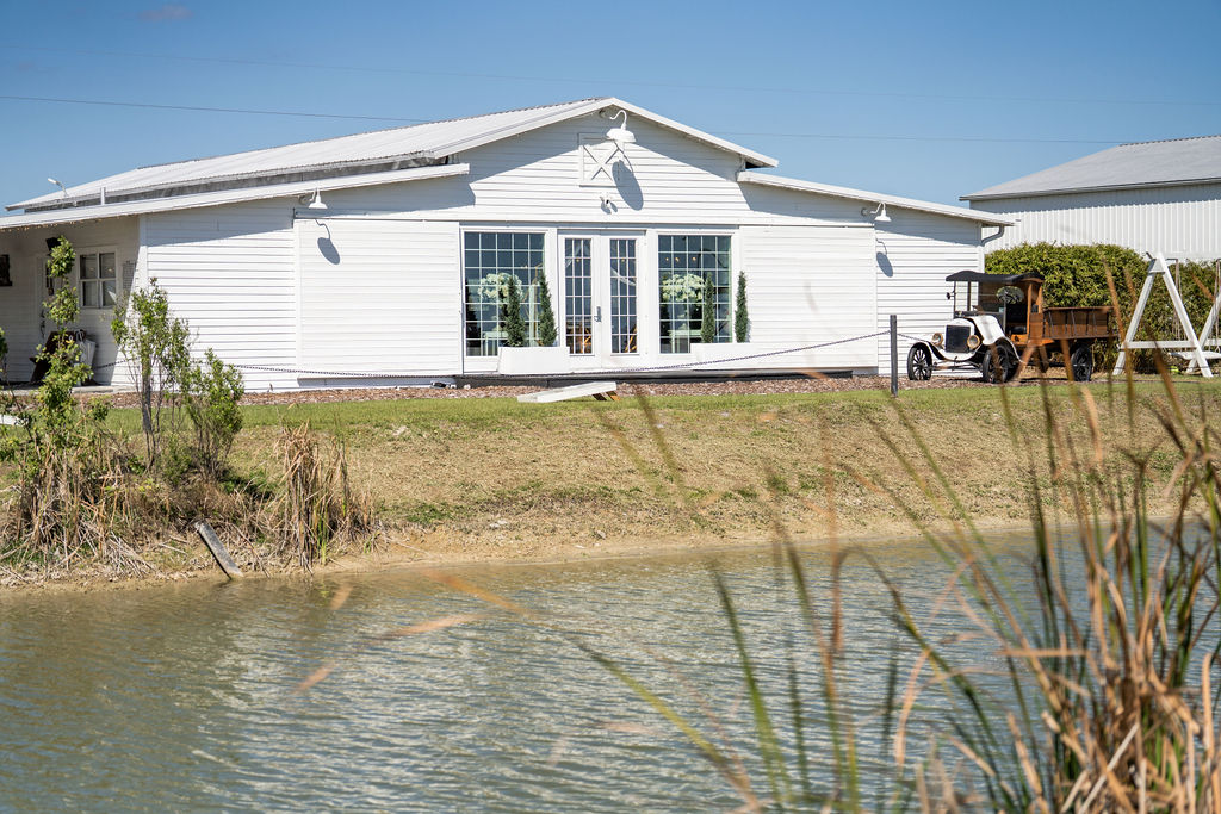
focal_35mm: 70
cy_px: 407
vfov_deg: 19.5
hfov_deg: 28.8
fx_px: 2374
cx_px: 610
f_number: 2.8
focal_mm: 70
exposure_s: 1/4000
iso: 100
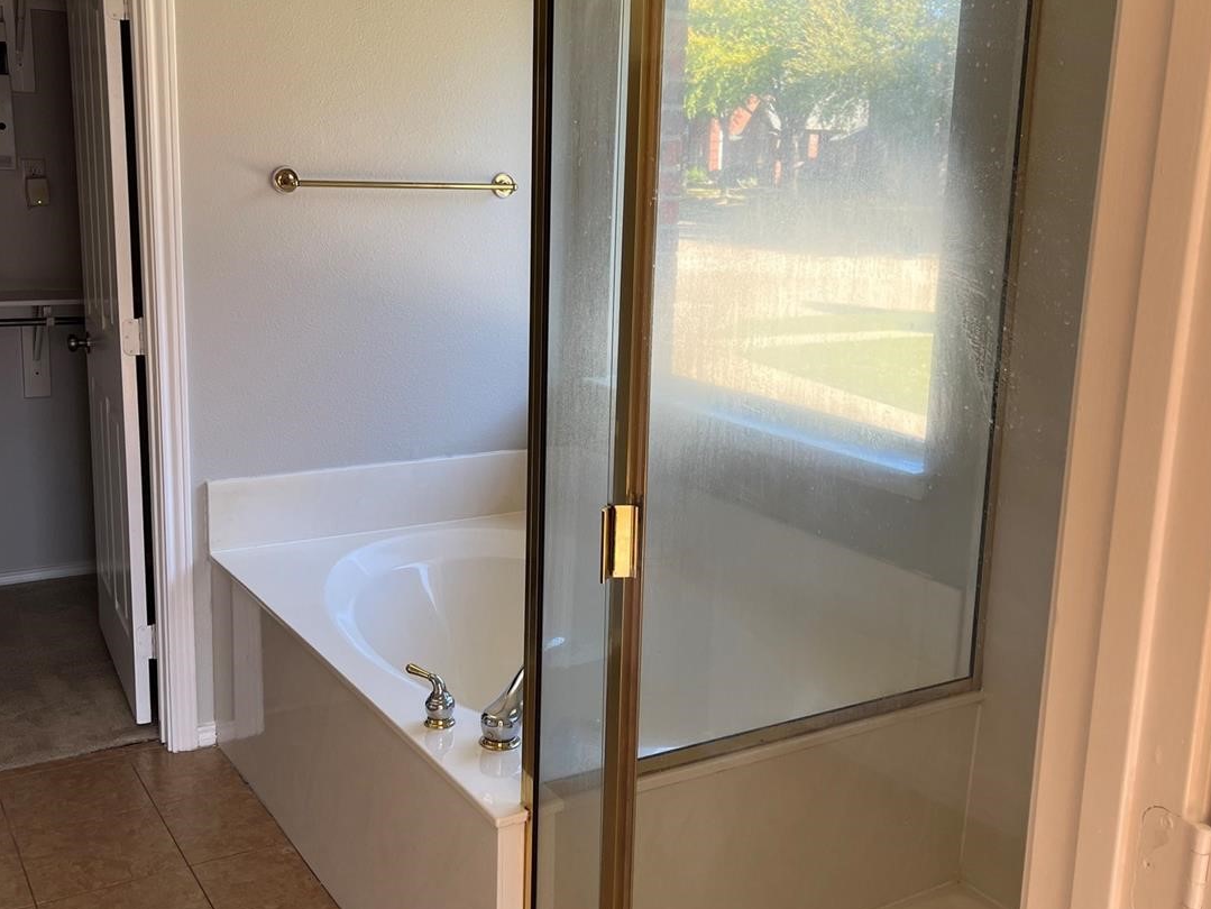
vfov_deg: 38.7
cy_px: 422
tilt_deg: -13.3
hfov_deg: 50.1
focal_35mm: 37
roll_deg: -1.3
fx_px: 1295
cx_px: 589
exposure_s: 1/202
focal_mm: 5.1
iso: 40
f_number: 1.6
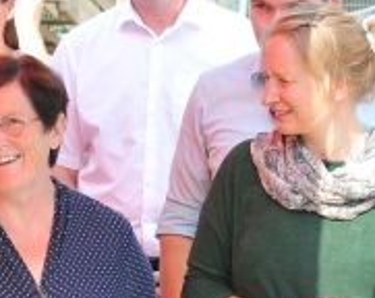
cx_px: 33
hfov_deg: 4.8
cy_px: 234
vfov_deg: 3.8
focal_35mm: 405
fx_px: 4486
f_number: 6.3
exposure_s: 1/160
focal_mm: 65
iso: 200
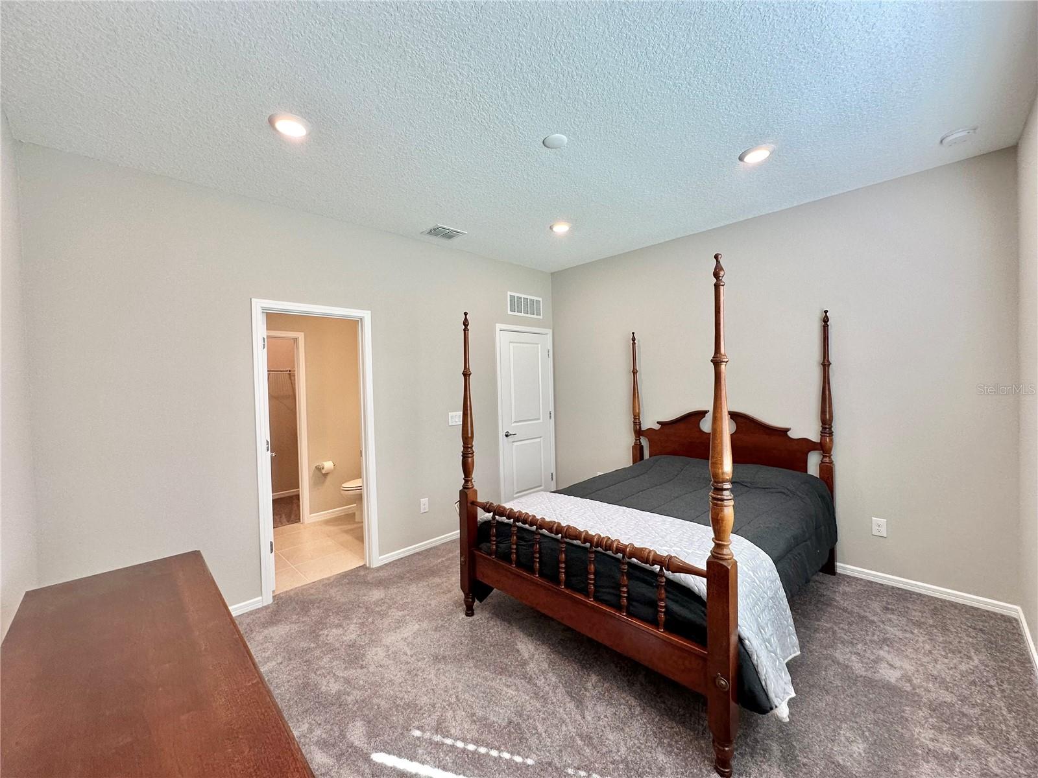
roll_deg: +1.3
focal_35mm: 14
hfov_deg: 102.1
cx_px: 519
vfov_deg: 85.7
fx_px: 420
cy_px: 389
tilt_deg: -1.3
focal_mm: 2.22
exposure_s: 1/120
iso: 125
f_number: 2.2
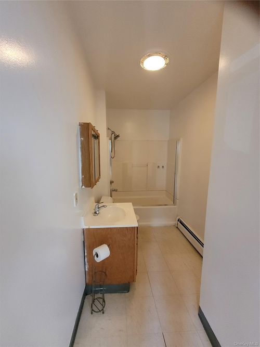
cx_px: 130
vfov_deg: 106.2
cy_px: 174
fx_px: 130
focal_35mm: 13
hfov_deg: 89.9
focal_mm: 1.74
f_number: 2.2
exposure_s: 1/60
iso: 400
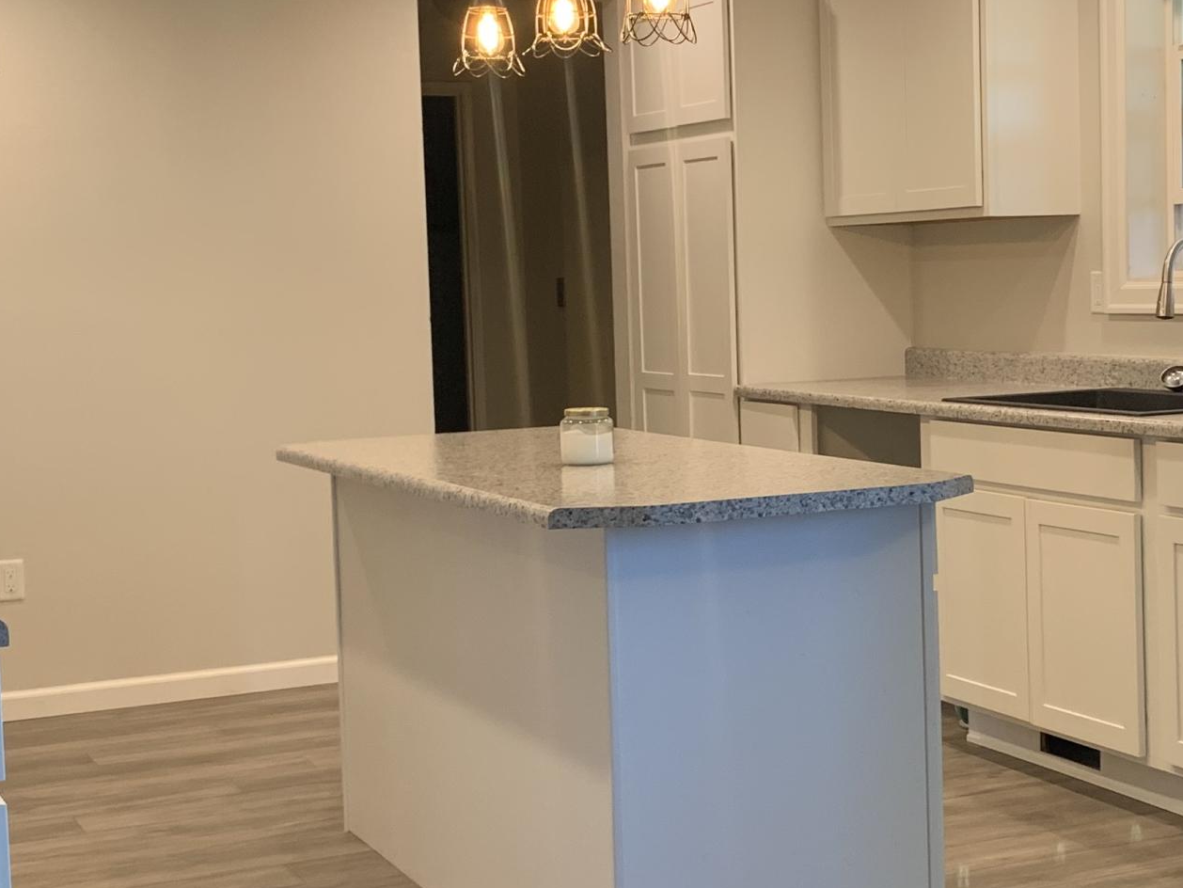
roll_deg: +1.1
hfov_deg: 30.9
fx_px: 2119
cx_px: 814
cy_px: 423
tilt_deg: -4.3
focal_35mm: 62
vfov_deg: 23.7
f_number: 1.8
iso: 80
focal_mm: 4.25
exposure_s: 1/60
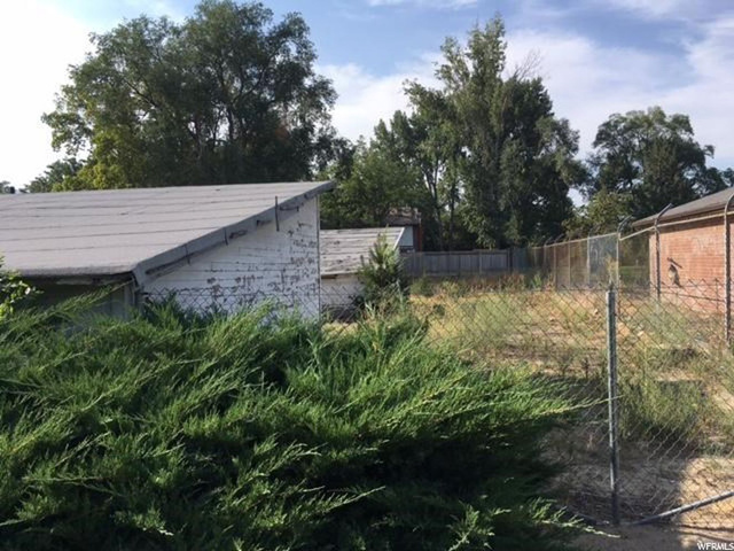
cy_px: 276
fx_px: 615
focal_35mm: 29
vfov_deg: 48.2
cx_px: 367
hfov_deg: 61.7
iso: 25
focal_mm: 4.15
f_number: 2.2
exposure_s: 1/1099
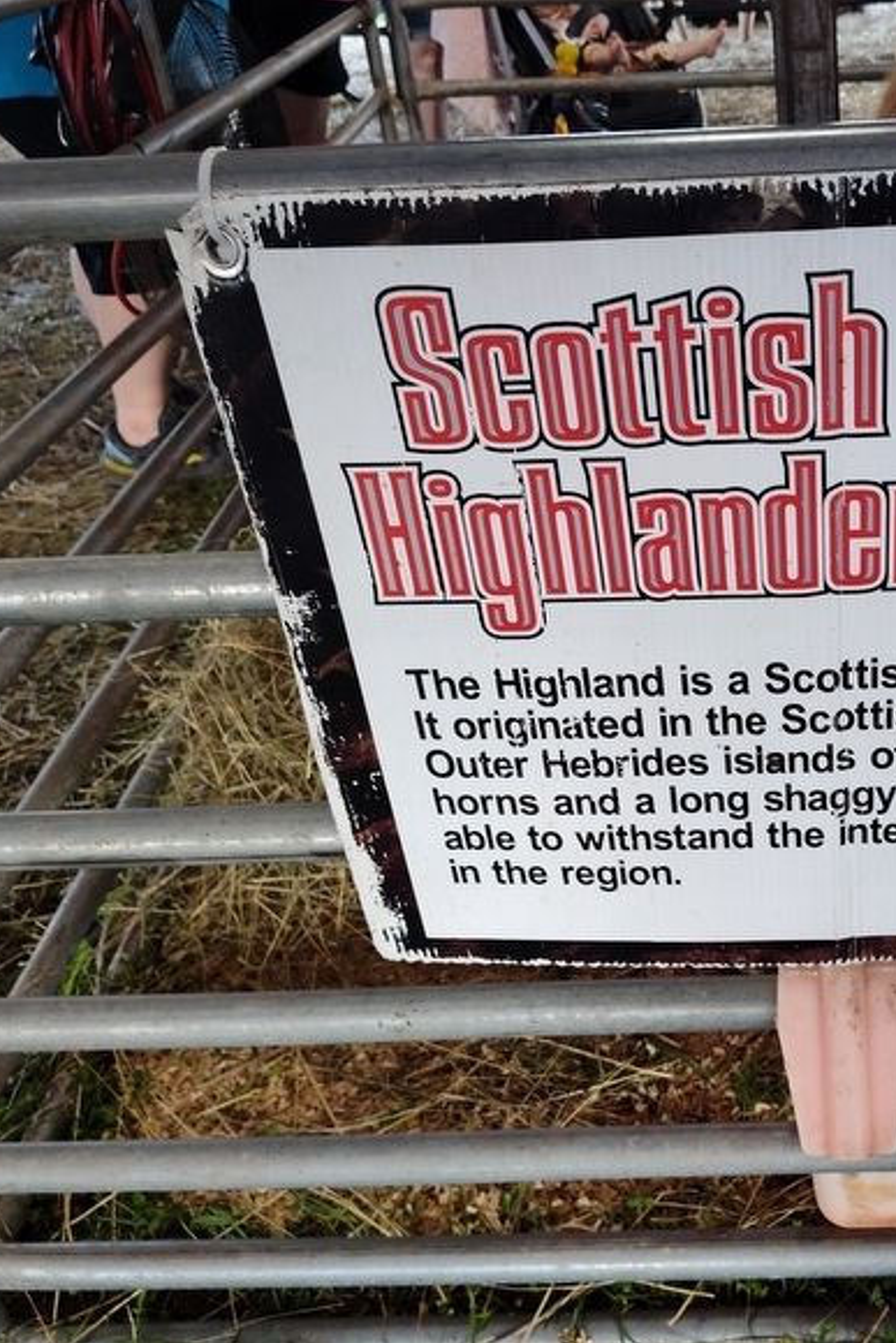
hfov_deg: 38.0
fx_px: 1231
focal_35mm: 33
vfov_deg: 57.2
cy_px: 655
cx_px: 762
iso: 844
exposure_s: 1/120
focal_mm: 5.56
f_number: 1.8
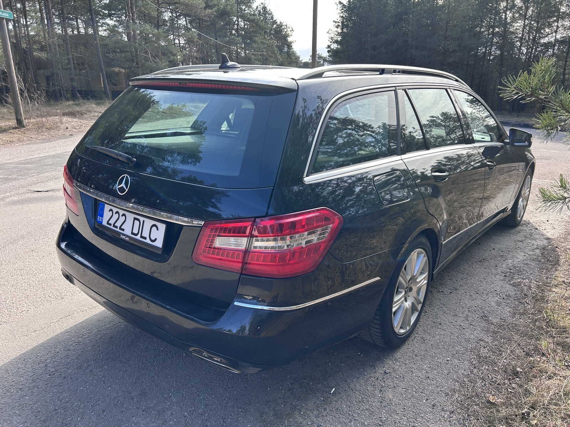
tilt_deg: -17.6
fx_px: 428
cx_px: 285
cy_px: 214
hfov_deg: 67.3
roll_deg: -1.3
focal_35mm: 26
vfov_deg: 53.1
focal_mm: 5.7
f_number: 1.5
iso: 50
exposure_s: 1/643
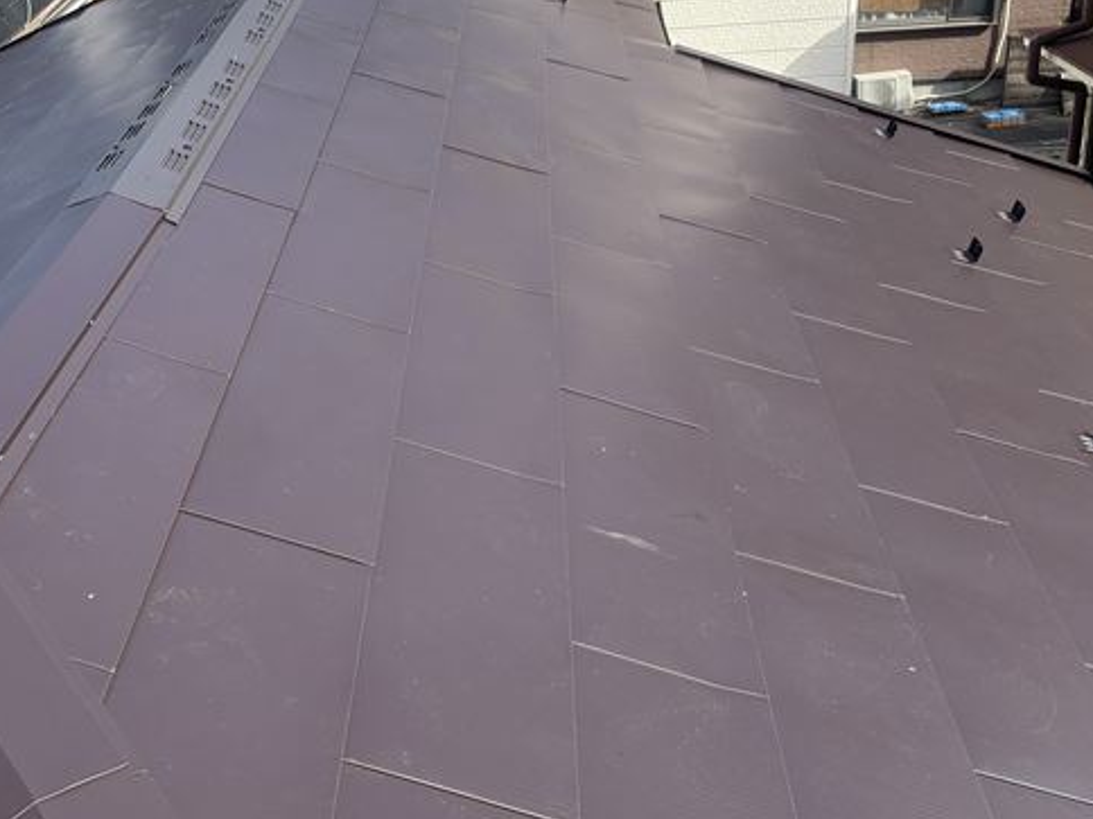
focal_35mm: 43
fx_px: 1358
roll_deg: +5.9
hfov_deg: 42.9
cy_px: 235
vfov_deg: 33.1
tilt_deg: -23.2
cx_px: 316
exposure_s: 1/1115
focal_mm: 5.96
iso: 50
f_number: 1.6
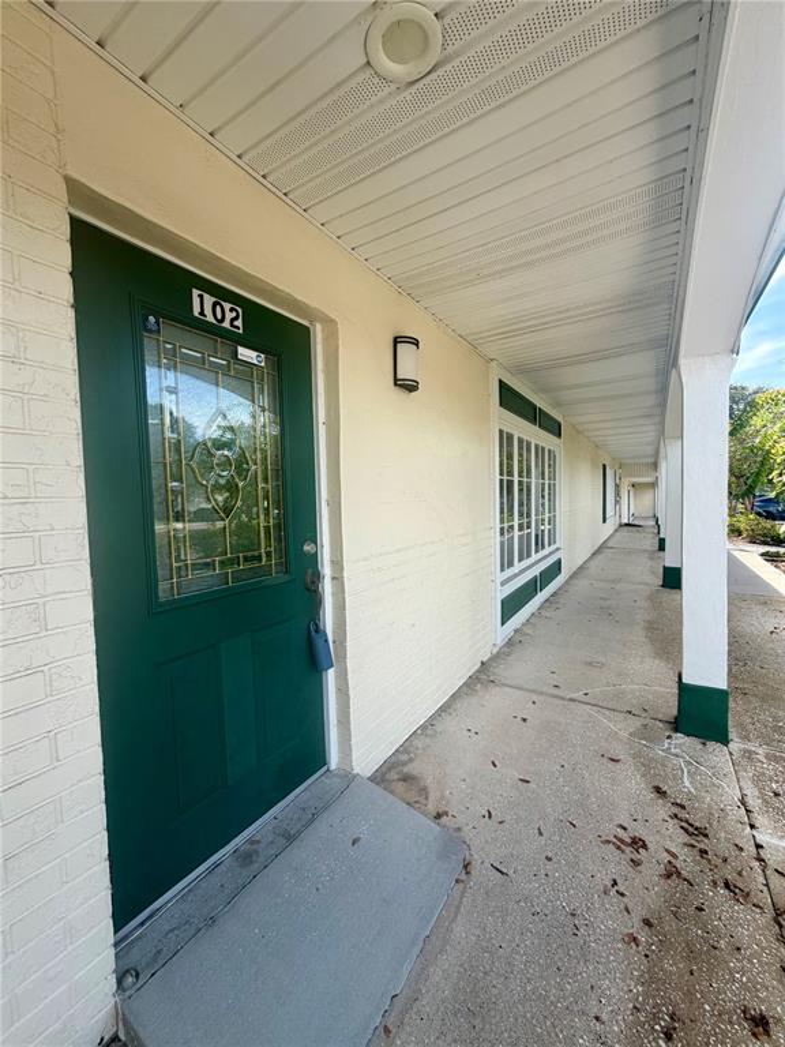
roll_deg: +1.4
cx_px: 392
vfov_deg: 102.1
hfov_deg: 85.7
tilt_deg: -3.9
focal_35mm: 14
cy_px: 524
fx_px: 423
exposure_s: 1/502
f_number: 2.2
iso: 64
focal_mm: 2.22
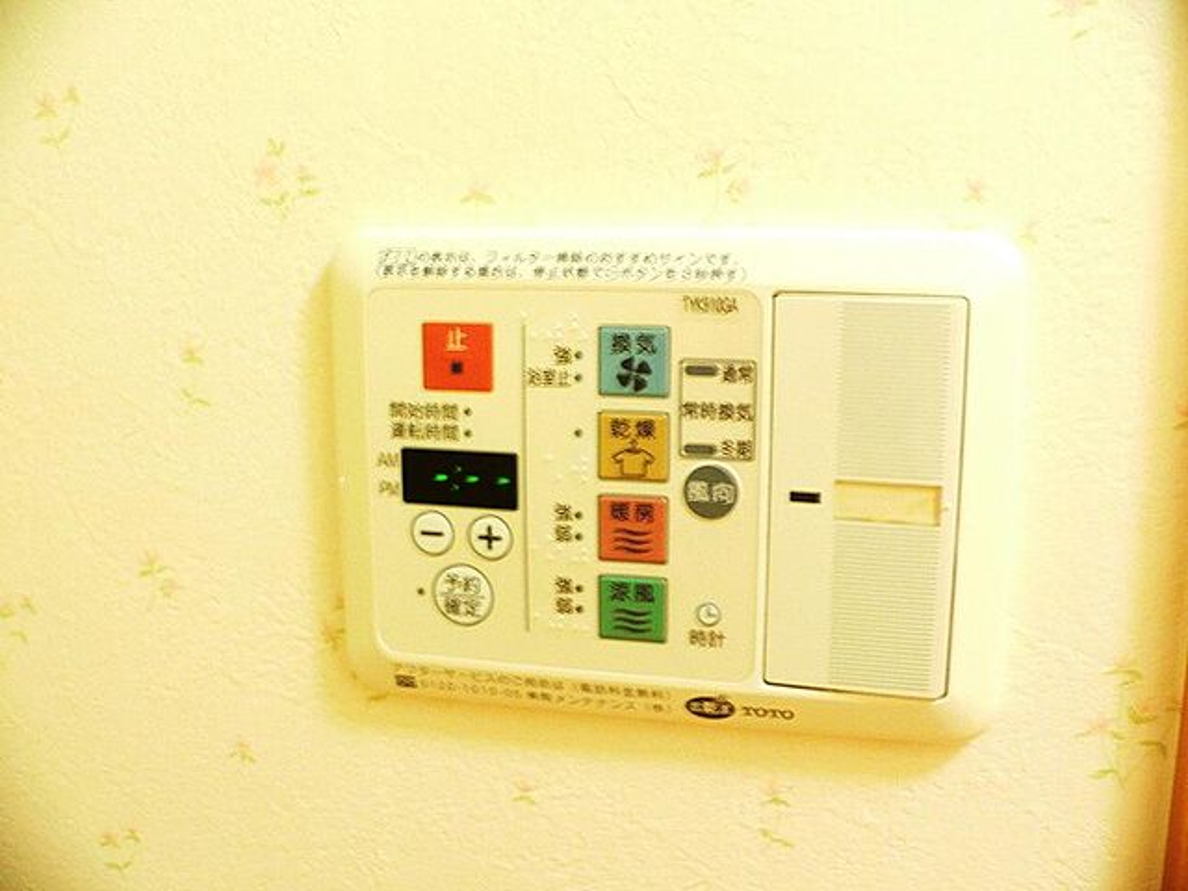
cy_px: 446
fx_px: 1201
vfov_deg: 40.7
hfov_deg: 52.6
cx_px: 594
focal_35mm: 35
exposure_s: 1/5
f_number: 2.8
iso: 200
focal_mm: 4.6
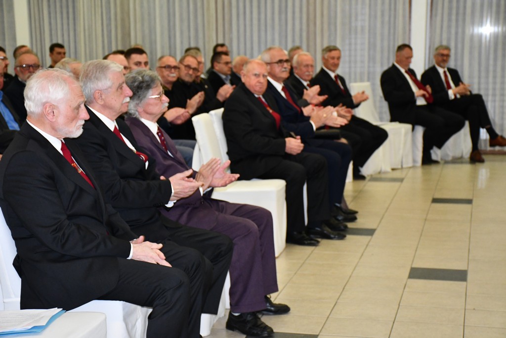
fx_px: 1054
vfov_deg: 18.2
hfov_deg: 27.0
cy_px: 169
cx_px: 253
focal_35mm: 75
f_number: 4.8
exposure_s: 1/60
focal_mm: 50
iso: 2500
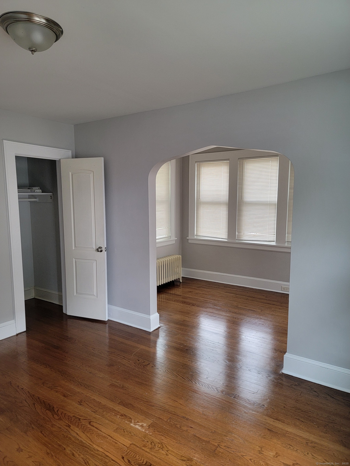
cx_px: 175
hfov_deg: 56.8
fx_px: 324
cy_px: 233
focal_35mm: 24
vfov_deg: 71.6
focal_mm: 6.7
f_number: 1.8
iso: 250
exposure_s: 1/120
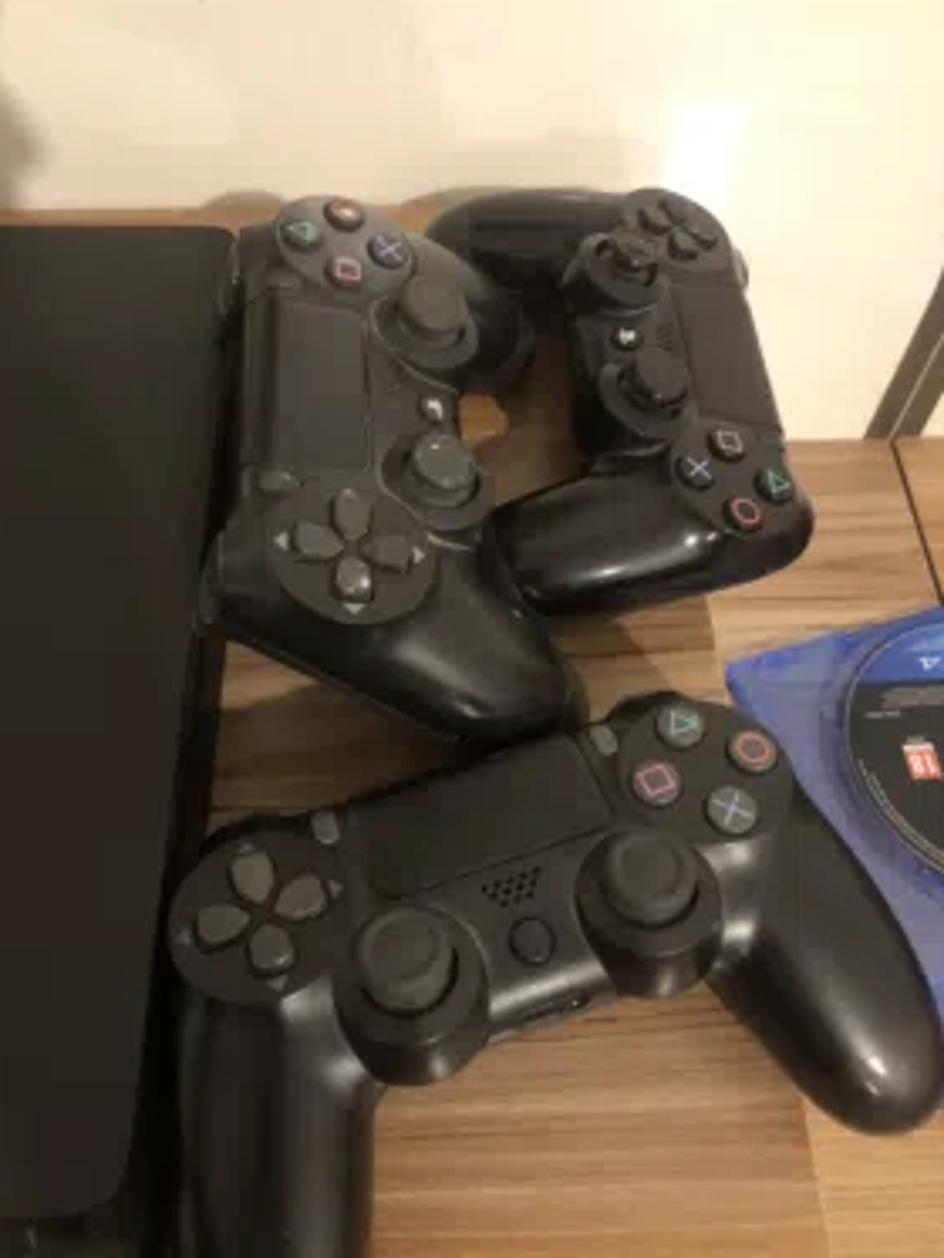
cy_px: 597
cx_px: 448
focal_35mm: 30
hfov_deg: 46.8
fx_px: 1090
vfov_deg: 59.9
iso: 100
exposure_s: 1/4
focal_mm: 3.99
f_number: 1.8
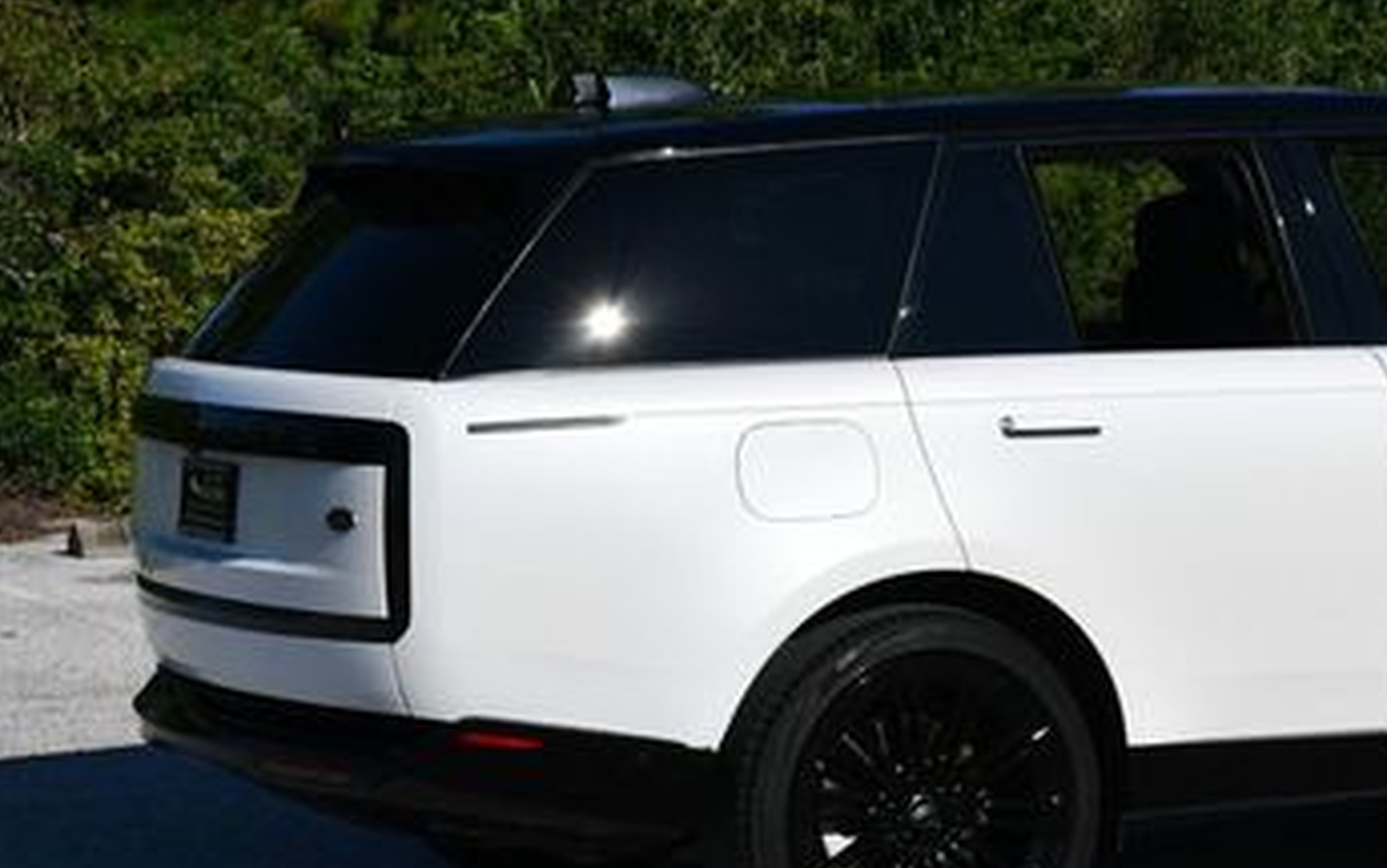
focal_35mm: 121
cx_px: 1186
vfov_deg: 10.8
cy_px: 297
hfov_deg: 17.0
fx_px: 4576
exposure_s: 1/400
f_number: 10
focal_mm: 32
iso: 100
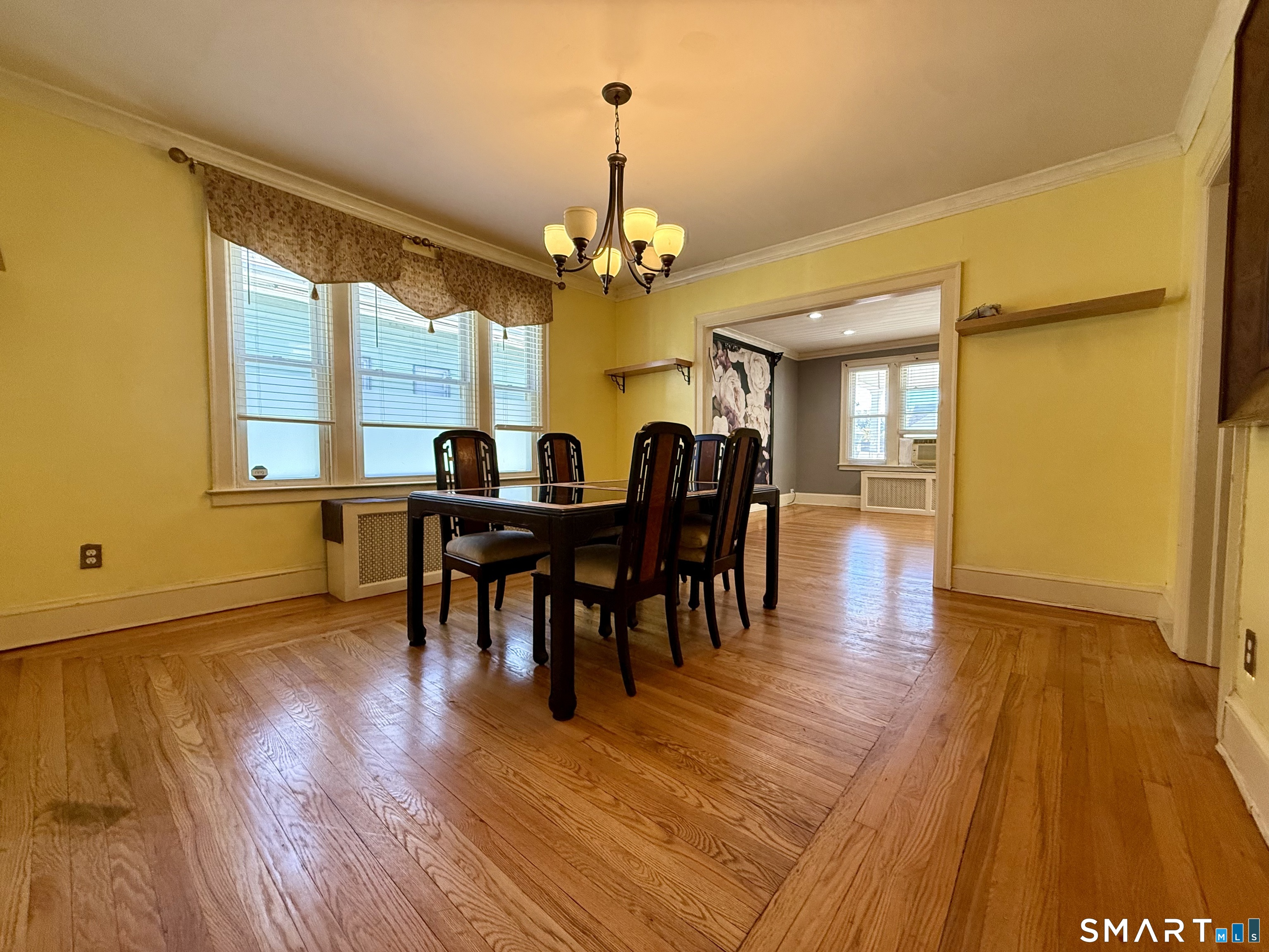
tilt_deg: -2.8
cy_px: 476
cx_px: 634
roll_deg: +0.0
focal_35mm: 14
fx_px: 513
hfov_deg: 102.1
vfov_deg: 85.7
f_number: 2.2
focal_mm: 2.22
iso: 320
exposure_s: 1/120
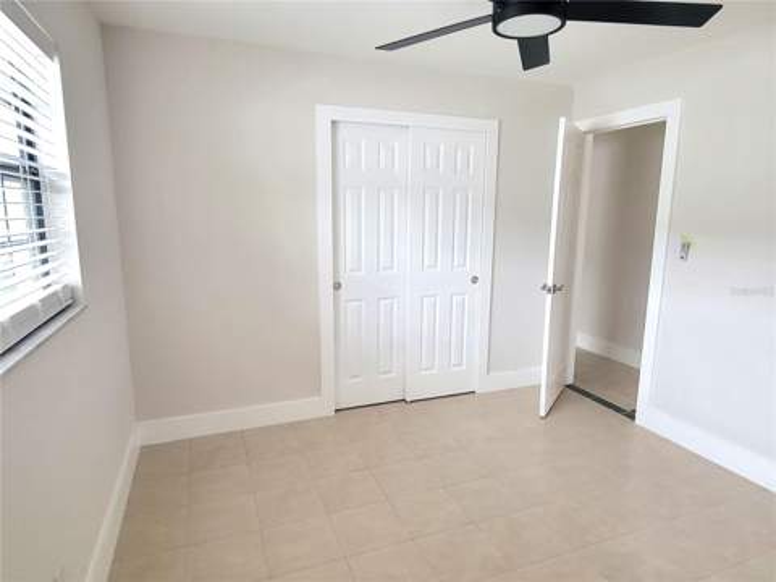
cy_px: 291
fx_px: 291
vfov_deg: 89.9
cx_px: 388
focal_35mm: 13
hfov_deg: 106.2
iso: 200
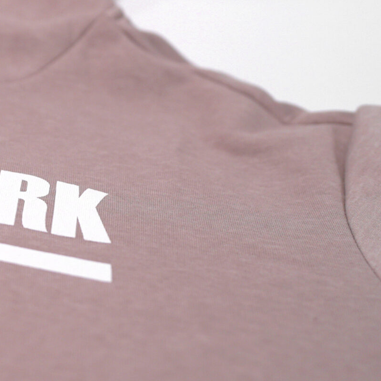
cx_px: -178
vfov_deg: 18.2
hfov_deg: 16.7
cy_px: 90
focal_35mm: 95
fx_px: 1183
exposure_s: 1/250
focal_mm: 35
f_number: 2.5
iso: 125
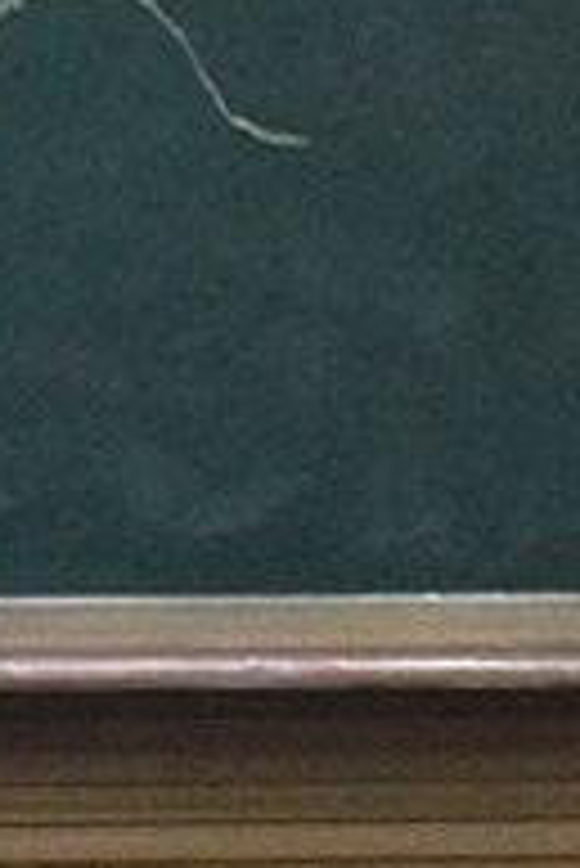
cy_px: -9
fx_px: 9813
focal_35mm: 407
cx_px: 4
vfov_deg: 5.1
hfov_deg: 3.4
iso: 6400
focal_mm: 75
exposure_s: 1/20
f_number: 5
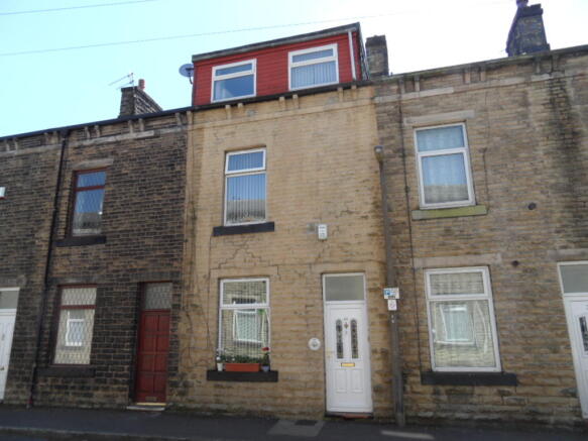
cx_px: 294
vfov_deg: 56.8
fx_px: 408
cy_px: 220
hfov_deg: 71.6
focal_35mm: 24
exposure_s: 1/350
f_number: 3.2
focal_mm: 3.9
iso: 80
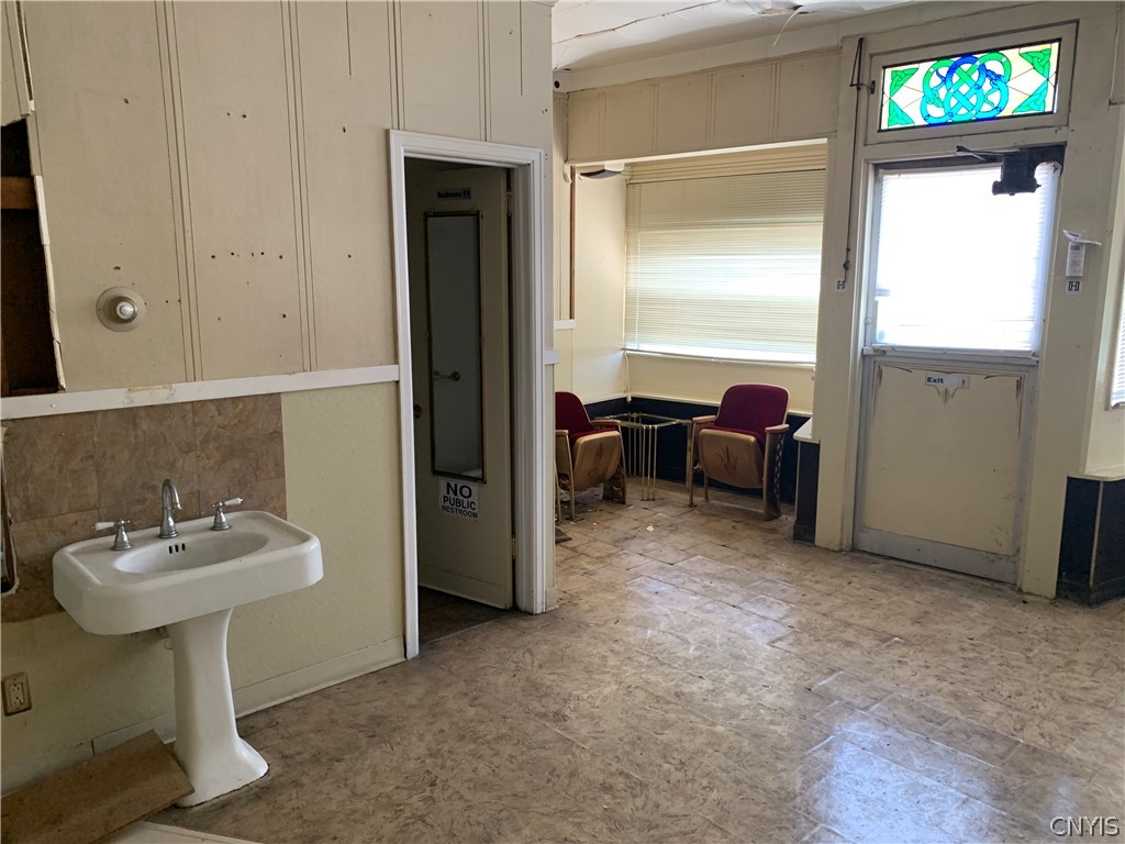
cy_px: 422
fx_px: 845
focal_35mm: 26
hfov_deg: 67.3
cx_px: 562
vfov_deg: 53.1
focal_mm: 4.25
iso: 250
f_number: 1.8
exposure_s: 1/60
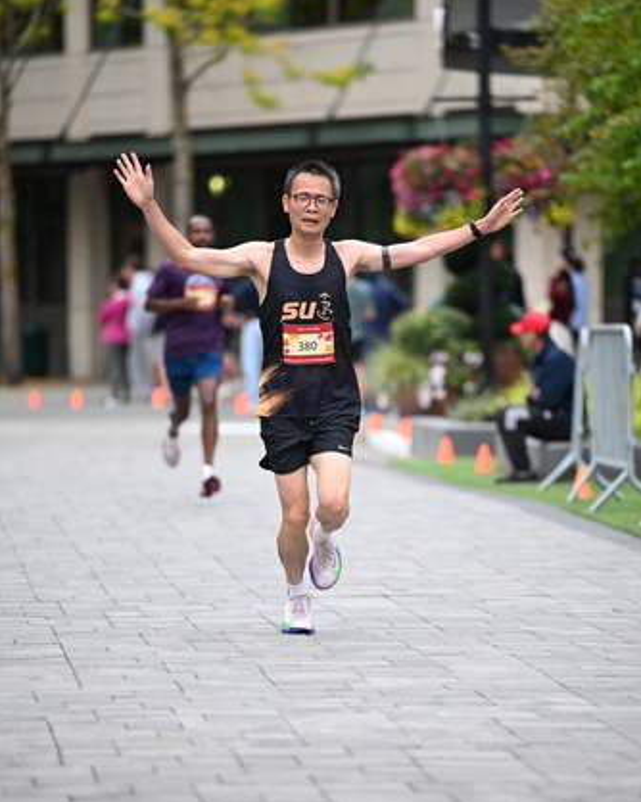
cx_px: 350
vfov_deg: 7.8
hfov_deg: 6.3
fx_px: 5862
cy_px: 451
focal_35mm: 247
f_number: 2.8
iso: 1250
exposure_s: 1/1600
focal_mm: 200
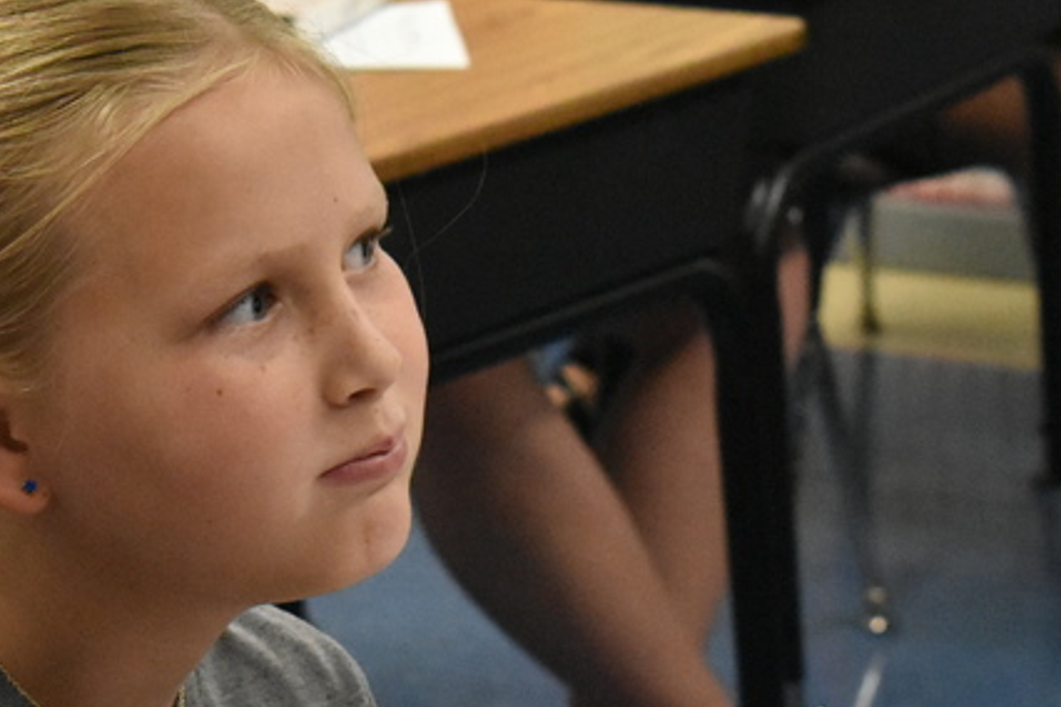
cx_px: 237
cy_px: 534
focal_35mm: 198
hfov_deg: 10.4
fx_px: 5841
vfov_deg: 6.9
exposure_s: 1/250
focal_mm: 55
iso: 6400
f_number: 8
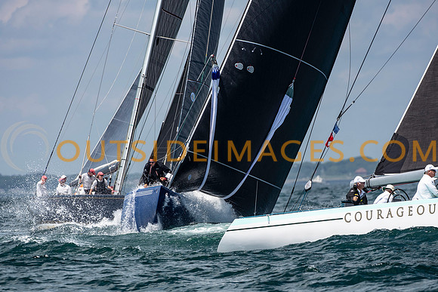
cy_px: 155
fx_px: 6609
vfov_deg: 2.5
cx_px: 205
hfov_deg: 3.8
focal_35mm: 543
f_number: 5.6
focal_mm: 340
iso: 400
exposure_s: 1/2000
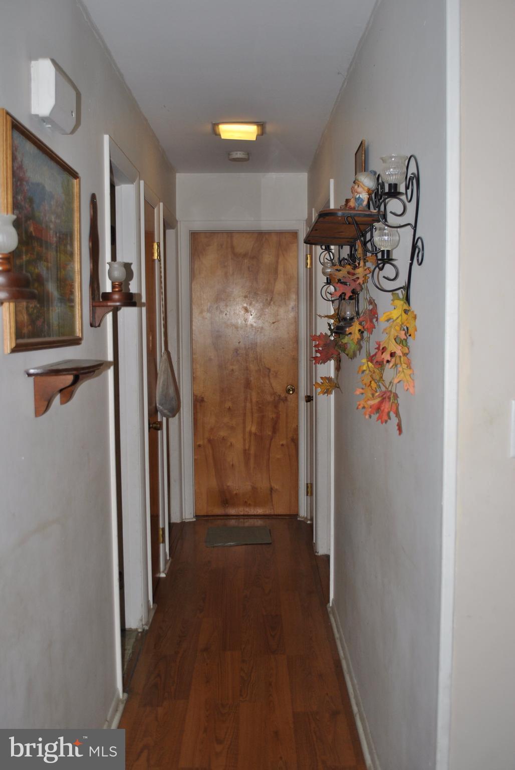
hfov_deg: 40.1
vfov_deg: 57.2
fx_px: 706
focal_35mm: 33
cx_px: 258
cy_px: 385
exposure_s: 1/60
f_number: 4
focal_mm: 22
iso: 200
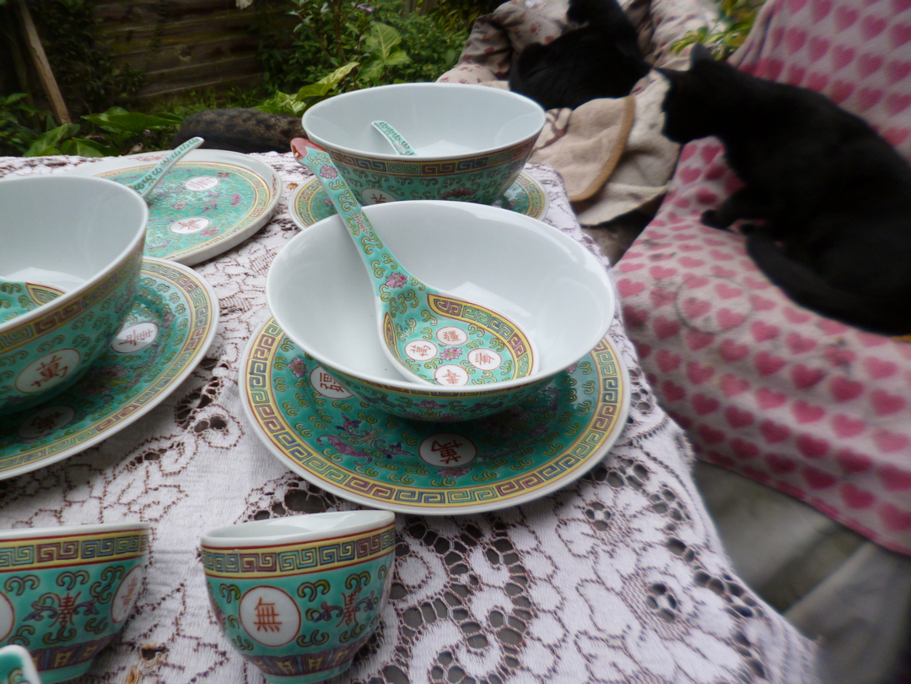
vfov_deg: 56.8
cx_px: 456
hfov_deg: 71.6
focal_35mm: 24
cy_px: 342
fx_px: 632
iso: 100
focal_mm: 4.3
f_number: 2.5
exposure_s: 1/125
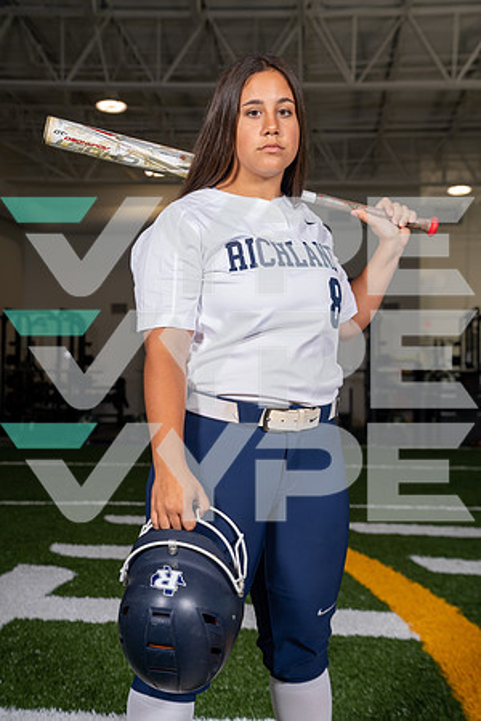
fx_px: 1082
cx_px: 240
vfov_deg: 36.9
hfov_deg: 25.1
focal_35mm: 54
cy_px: 360
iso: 200
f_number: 5.6
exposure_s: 1/200
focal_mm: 54
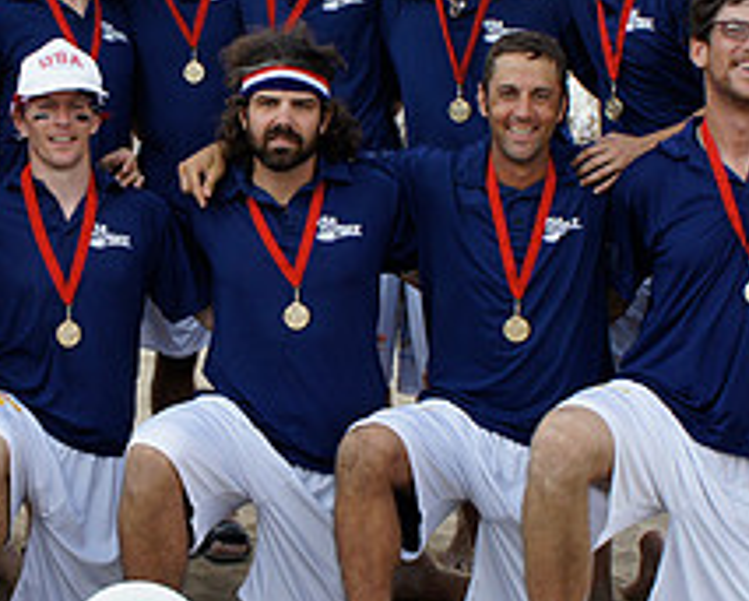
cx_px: 172
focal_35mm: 80
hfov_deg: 23.5
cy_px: 274
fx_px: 1782
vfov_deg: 19.2
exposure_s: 1/60
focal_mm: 21
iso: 200
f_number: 9
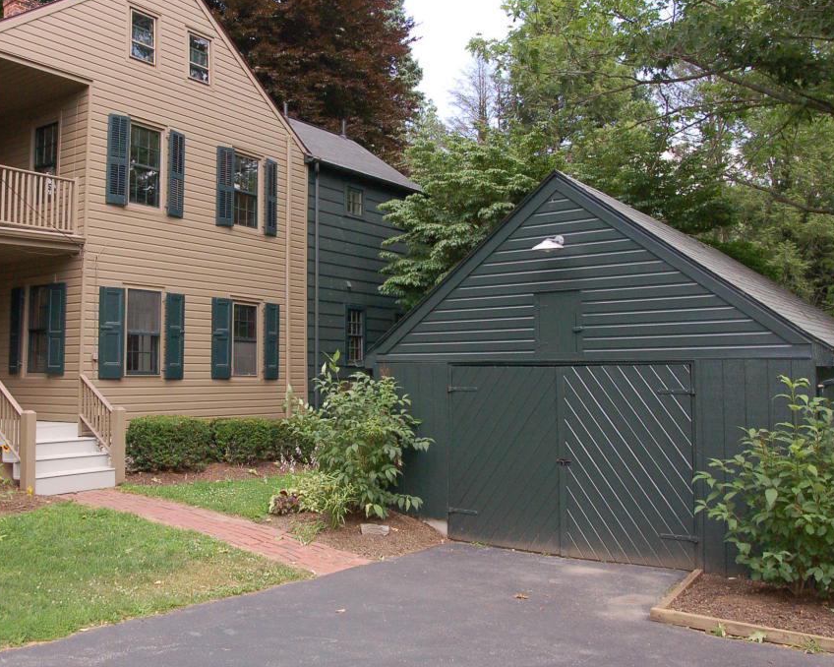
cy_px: 305
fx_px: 805
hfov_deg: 54.1
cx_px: 307
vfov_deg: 44.9
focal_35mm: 33
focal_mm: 17
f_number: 5.6
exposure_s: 1/400
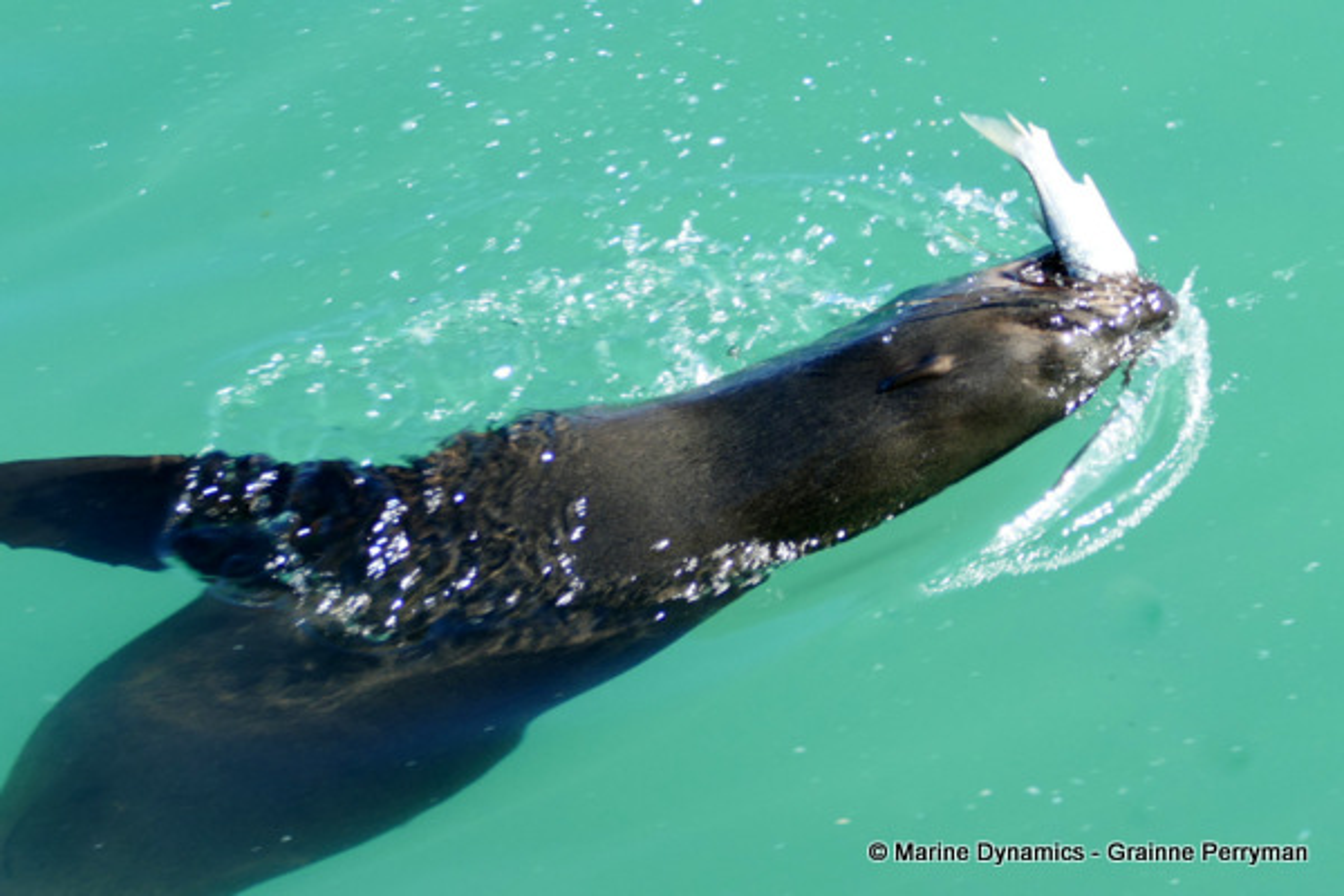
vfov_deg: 15.9
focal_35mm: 86
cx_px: 672
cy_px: 448
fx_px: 3210
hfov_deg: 23.6
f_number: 3.8
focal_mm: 31.44
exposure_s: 1/250
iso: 125
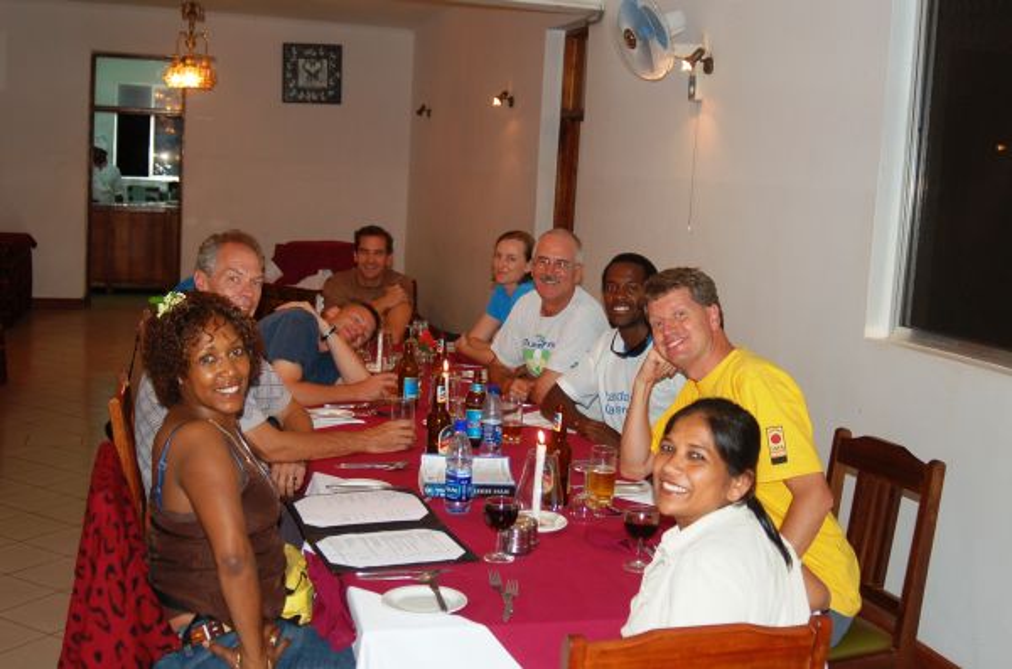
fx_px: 1178
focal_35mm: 42
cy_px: 334
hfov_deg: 46.5
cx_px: 506
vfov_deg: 31.7
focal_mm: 28
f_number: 3.3
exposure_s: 1/60
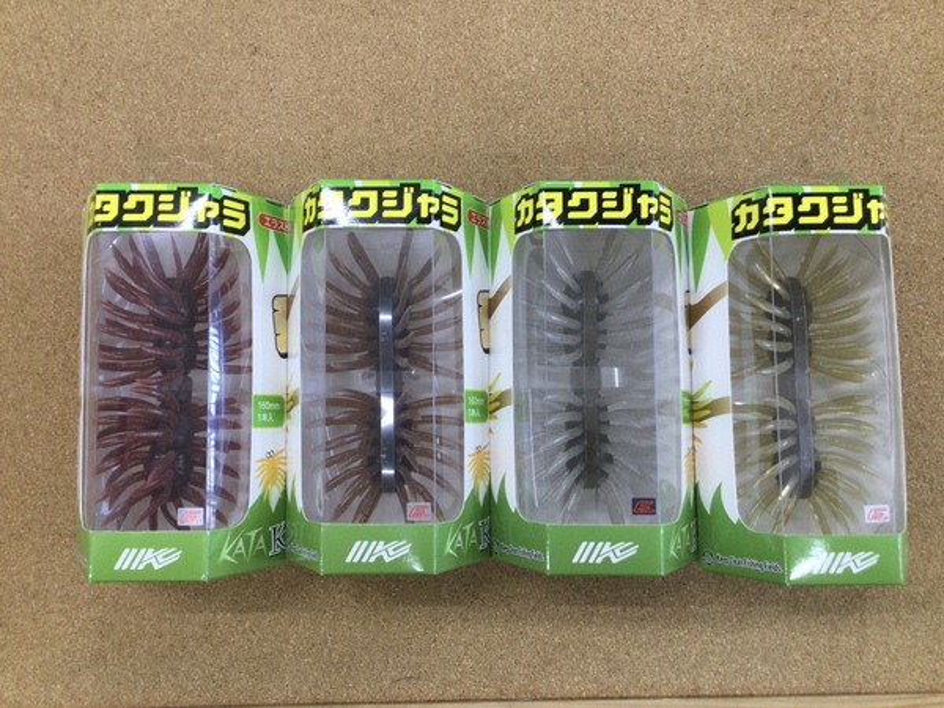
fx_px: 845
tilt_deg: -85.6
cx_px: 472
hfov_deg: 58.4
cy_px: 354
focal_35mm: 31
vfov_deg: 45.4
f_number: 2.4
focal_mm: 3.3
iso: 32
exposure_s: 1/40
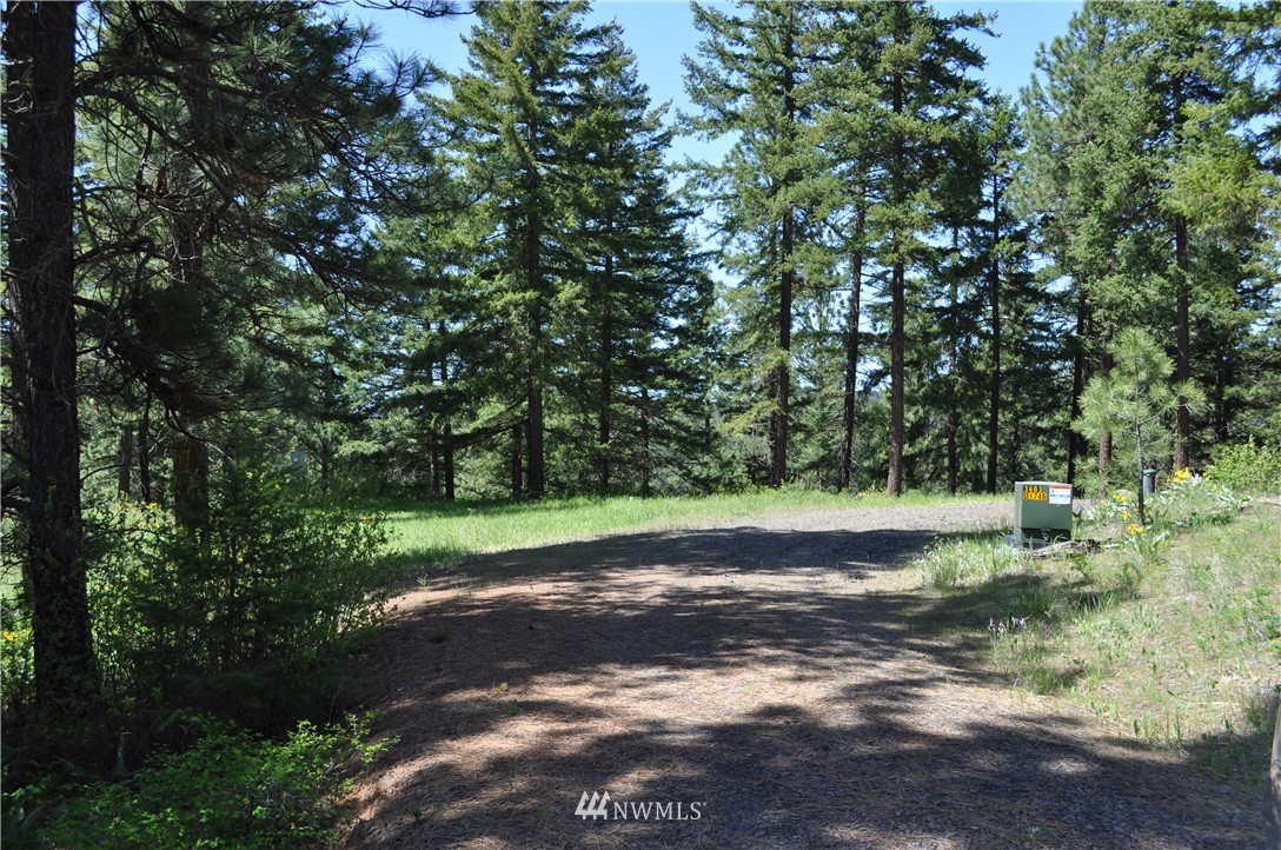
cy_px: 425
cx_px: 640
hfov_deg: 53.2
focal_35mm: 36
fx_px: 1279
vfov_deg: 36.8
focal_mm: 24
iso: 200
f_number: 8
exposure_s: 1/250
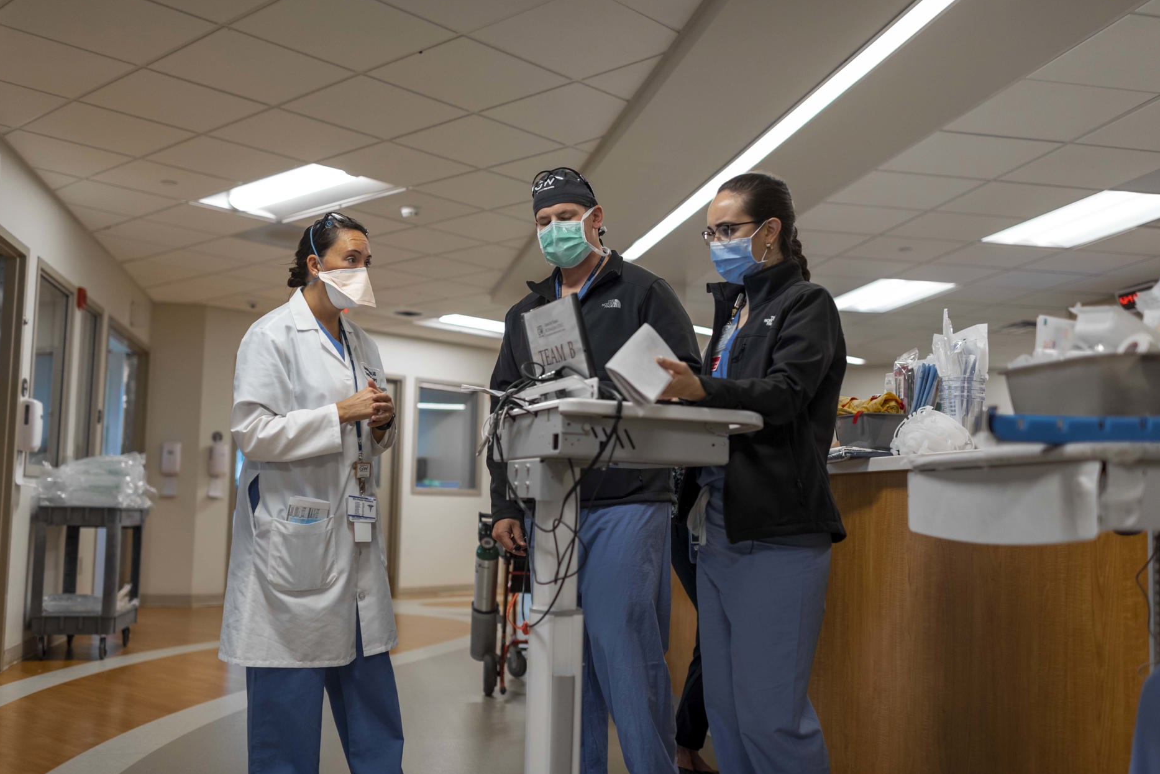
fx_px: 1160
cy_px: 394
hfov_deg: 53.1
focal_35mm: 36
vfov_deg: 36.9
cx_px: 569
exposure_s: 1/200
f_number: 2
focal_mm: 35
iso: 500
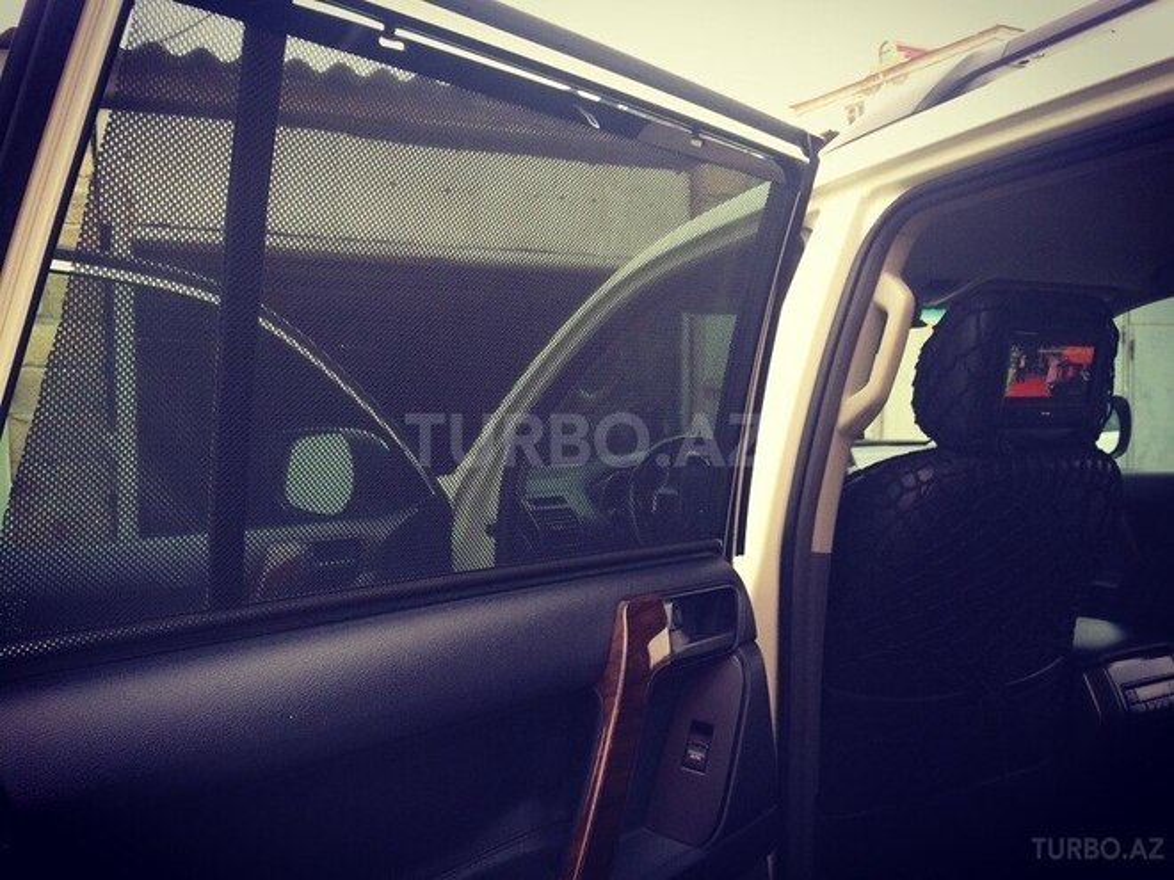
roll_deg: +3.2
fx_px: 984
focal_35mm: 29
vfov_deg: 48.2
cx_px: 587
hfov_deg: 61.7
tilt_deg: -3.5
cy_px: 440
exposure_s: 1/33
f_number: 2.2
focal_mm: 4.15
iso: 100
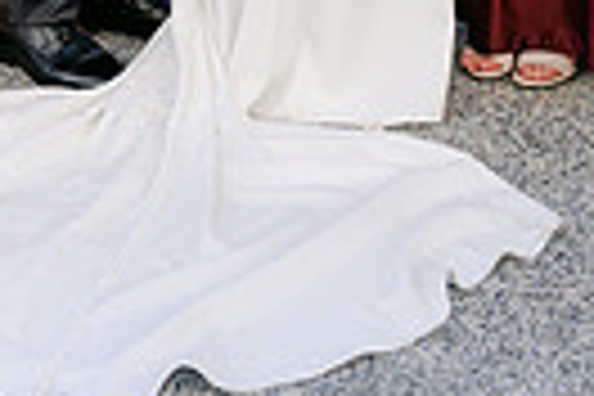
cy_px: -400
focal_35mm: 160
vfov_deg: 8.2
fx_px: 2640
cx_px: 125
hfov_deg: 12.8
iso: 100
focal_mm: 35
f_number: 4
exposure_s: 1/800
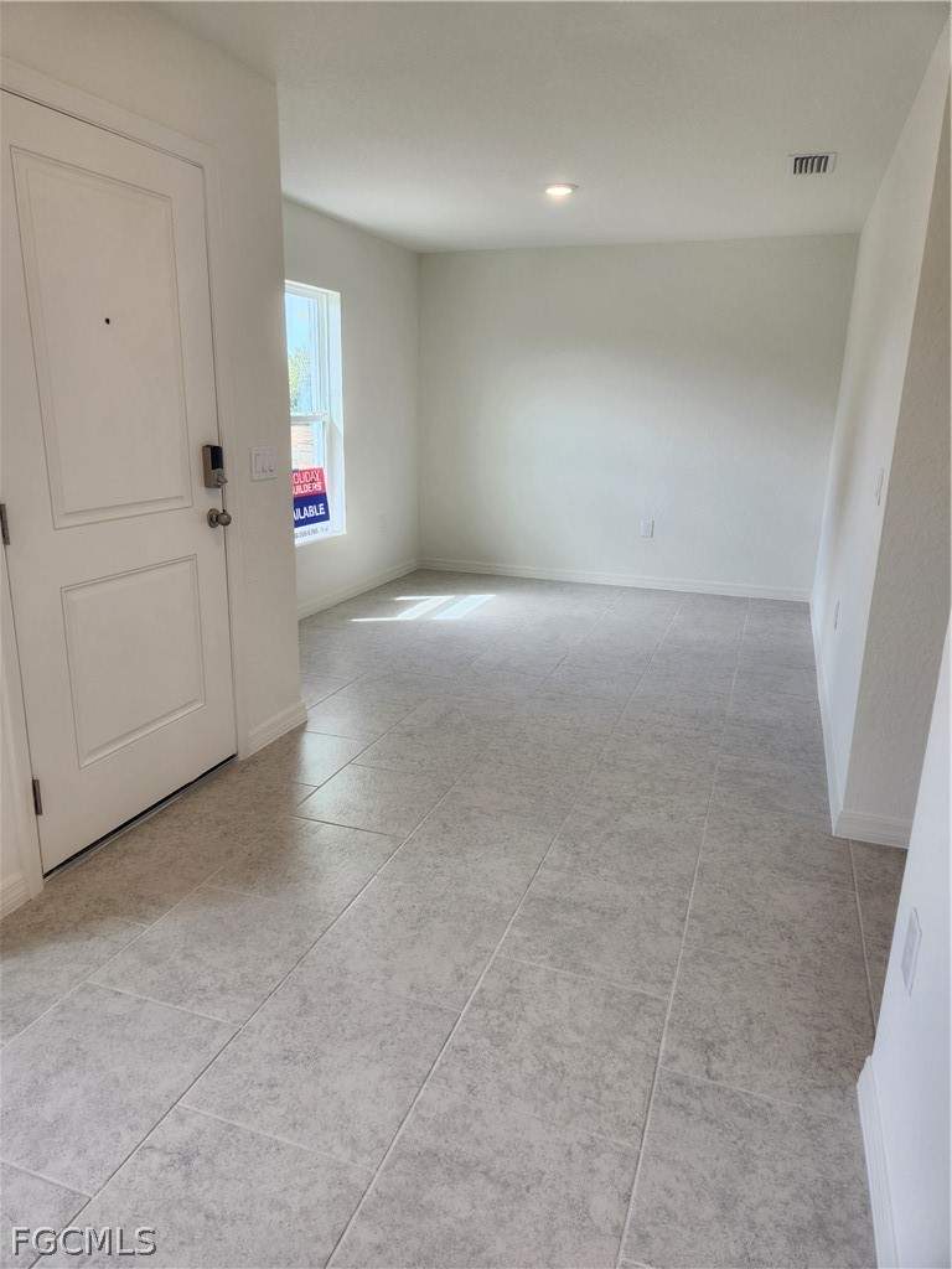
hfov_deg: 58.9
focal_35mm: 23
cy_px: 634
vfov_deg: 73.9
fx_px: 843
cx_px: 476
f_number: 1.8
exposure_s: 1/120
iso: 40
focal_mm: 5.4
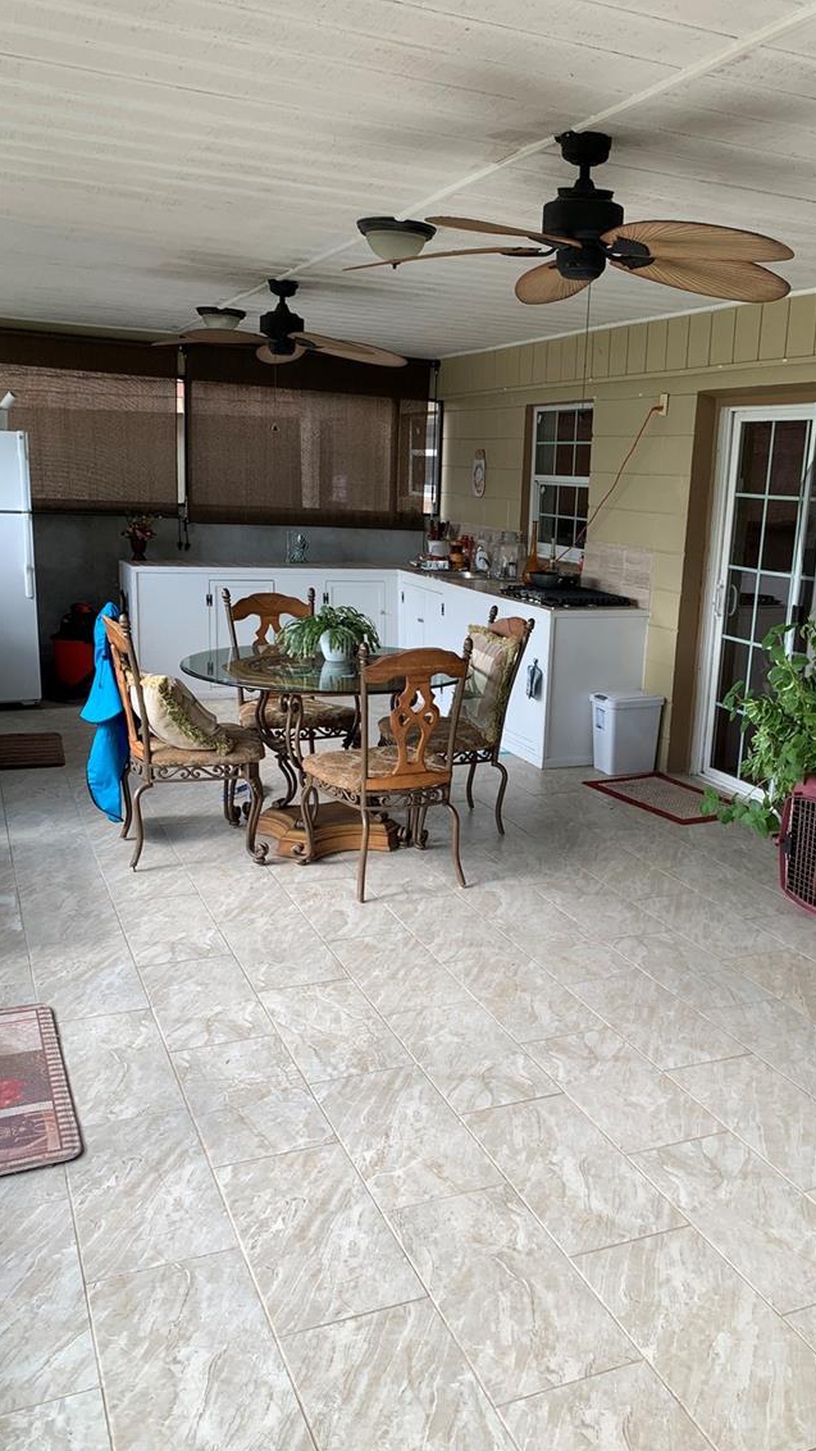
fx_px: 1154
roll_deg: -3.5
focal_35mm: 30
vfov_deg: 64.3
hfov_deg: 38.7
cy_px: 747
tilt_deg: -11.4
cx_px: 509
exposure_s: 1/132
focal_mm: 4.25
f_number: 1.8
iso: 25
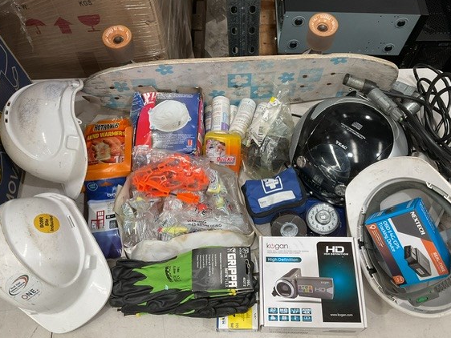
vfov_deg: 43.0
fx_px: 430
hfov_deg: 55.3
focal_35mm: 33
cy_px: 174
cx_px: 233
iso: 64
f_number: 1.8
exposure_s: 1/50
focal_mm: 3
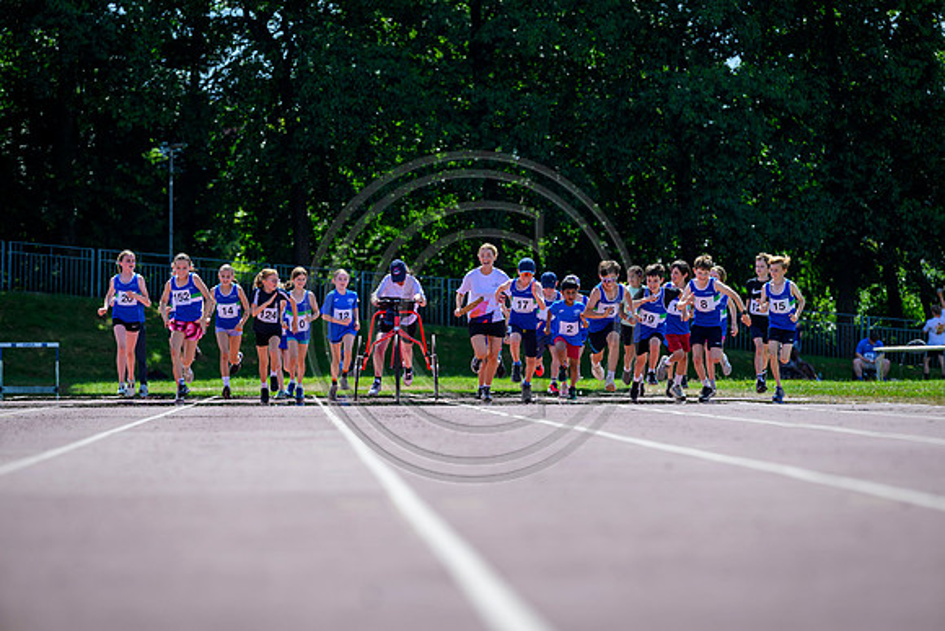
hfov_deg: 10.3
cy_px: 316
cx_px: 472
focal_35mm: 200
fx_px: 5251
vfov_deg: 6.9
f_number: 4.5
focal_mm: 200
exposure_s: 1/2000
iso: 500
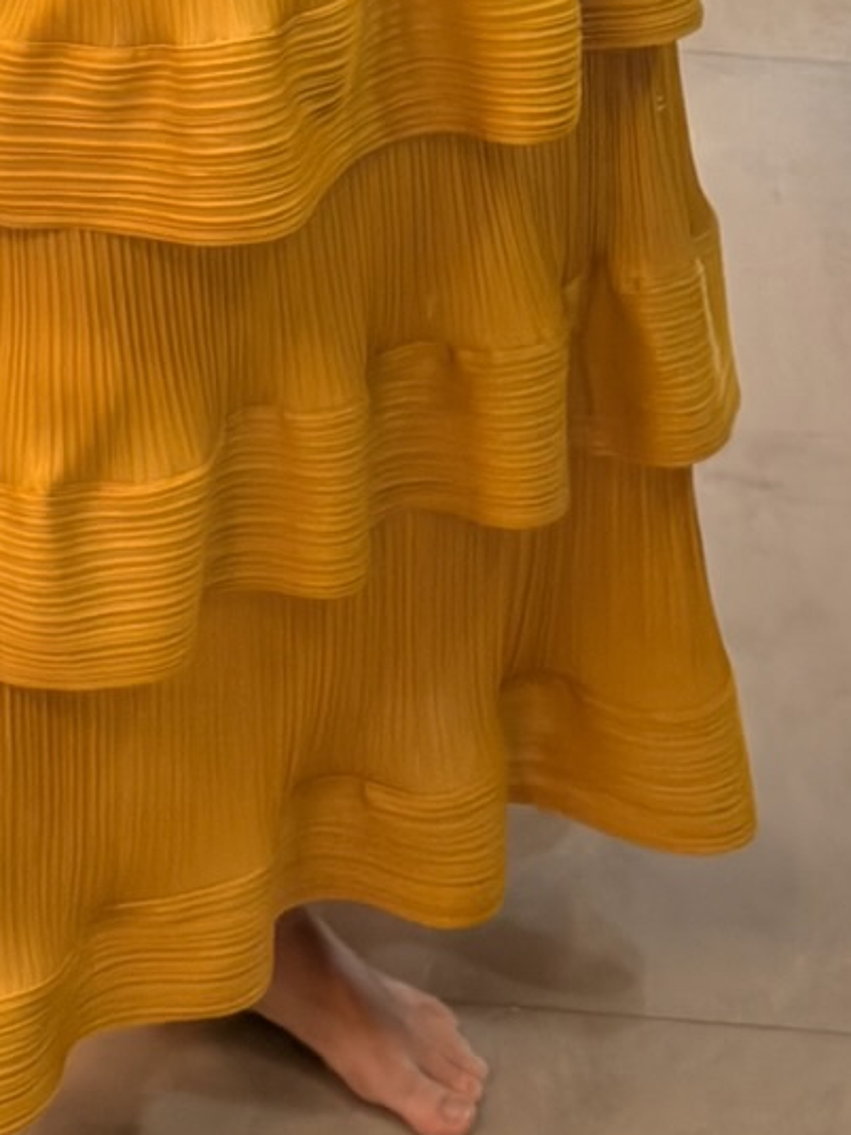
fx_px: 3507
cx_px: 301
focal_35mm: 107
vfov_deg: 16.0
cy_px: -807
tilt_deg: -19.6
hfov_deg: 13.8
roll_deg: -2.1
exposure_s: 1/120
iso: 250
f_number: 1.78
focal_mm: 6.76
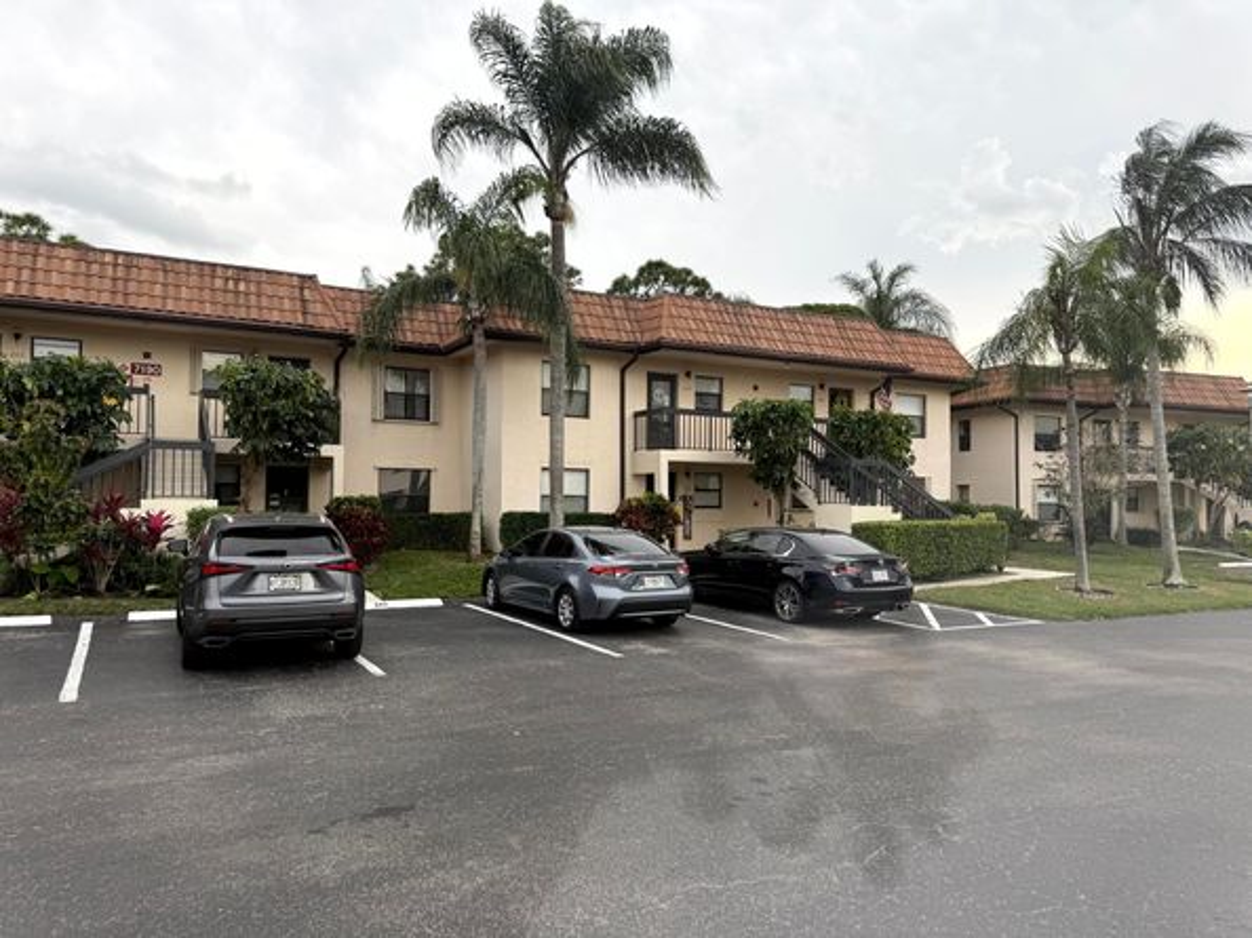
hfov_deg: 71.6
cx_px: 626
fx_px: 868
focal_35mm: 24
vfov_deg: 56.8
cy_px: 469
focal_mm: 6.76
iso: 80
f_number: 1.78
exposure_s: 1/532
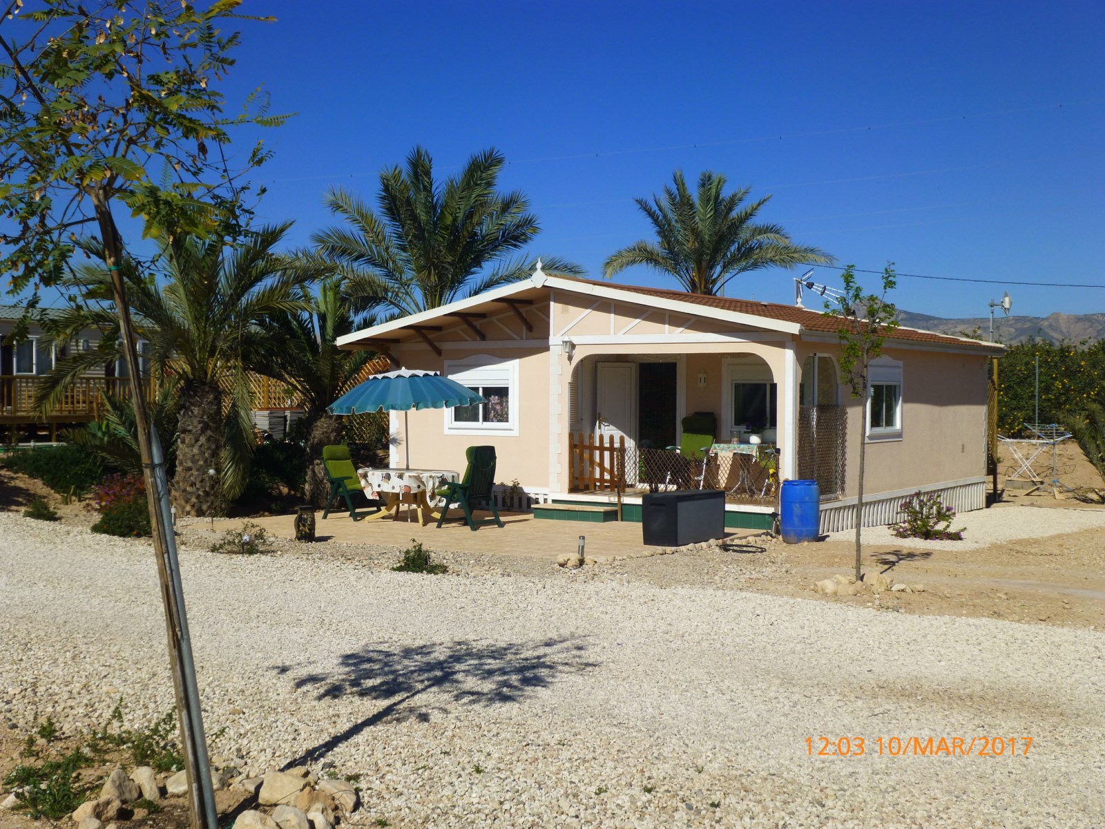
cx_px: 552
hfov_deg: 47.9
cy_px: 414
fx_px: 1245
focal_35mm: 39
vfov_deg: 36.8
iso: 100
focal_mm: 6.9
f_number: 10
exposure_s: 1/320
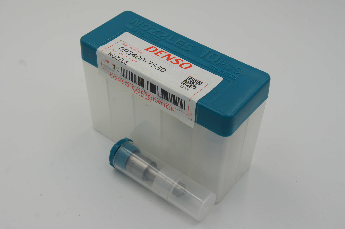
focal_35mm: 45
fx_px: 431
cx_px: 172
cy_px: 114
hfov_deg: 43.6
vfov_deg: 29.8
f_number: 10
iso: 200
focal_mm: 30
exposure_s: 1/80
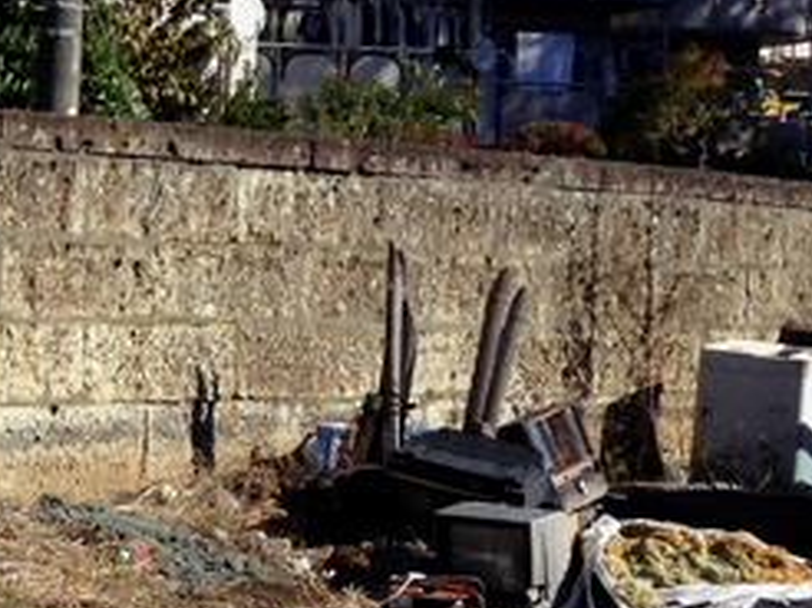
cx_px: -284
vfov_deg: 13.0
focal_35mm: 114
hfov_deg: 16.2
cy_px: 325
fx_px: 2672
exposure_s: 1/1348
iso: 32
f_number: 2.4
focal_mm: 3.3
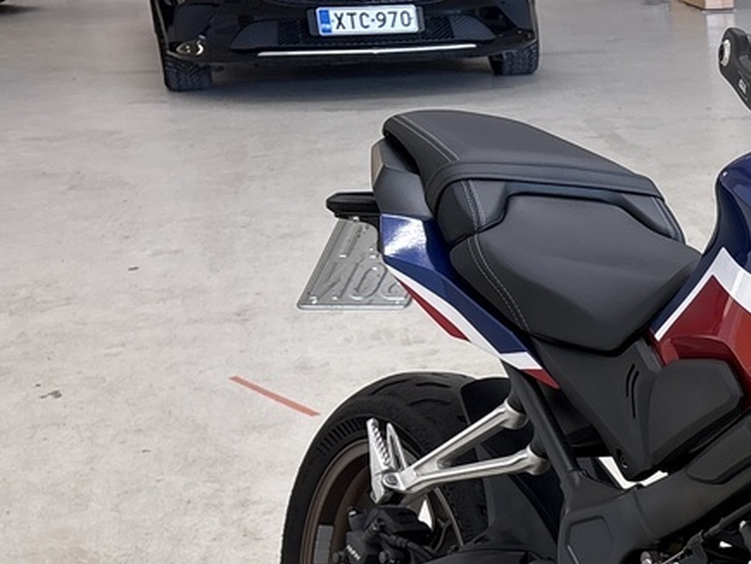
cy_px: 638
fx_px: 1867
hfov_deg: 20.3
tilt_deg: -24.2
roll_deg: -0.7
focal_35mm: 86
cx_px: 1039
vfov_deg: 16.6
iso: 50
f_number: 1.6
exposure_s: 1/100
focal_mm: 5.96
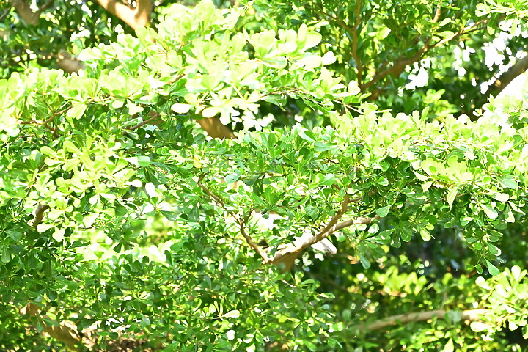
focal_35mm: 380
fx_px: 5573
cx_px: 264
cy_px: 176
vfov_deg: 3.6
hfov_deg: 5.4
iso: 6400
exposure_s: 1/3200
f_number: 5.6
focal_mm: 380
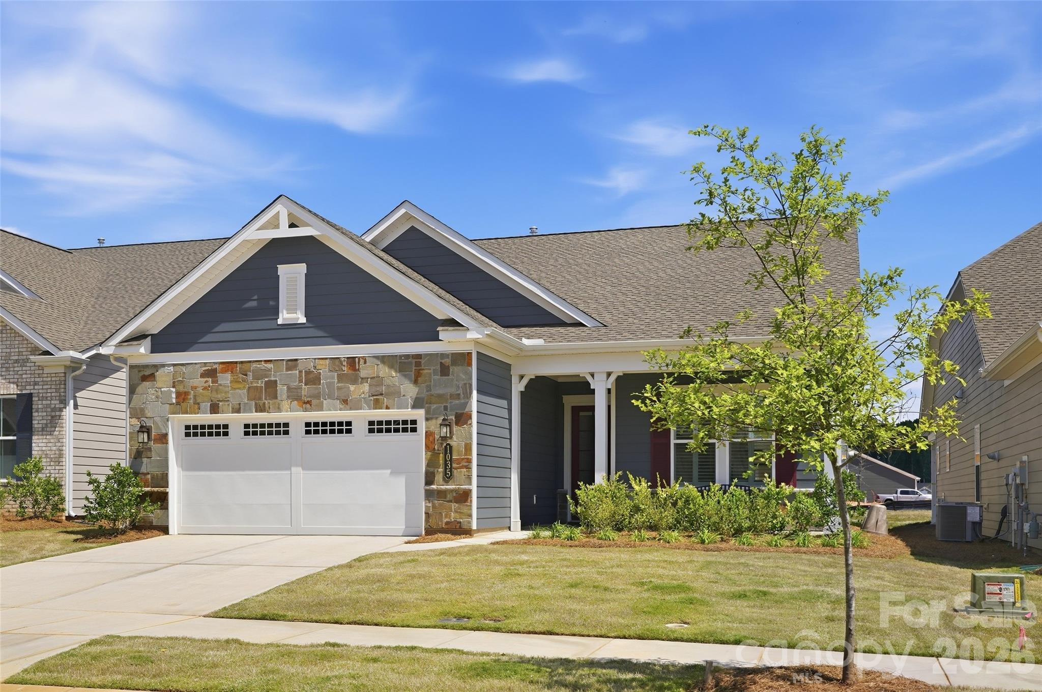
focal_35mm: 35
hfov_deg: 54.5
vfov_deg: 37.8
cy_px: 346
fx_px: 1012
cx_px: 521
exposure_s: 1/200
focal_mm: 35
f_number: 10
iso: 100
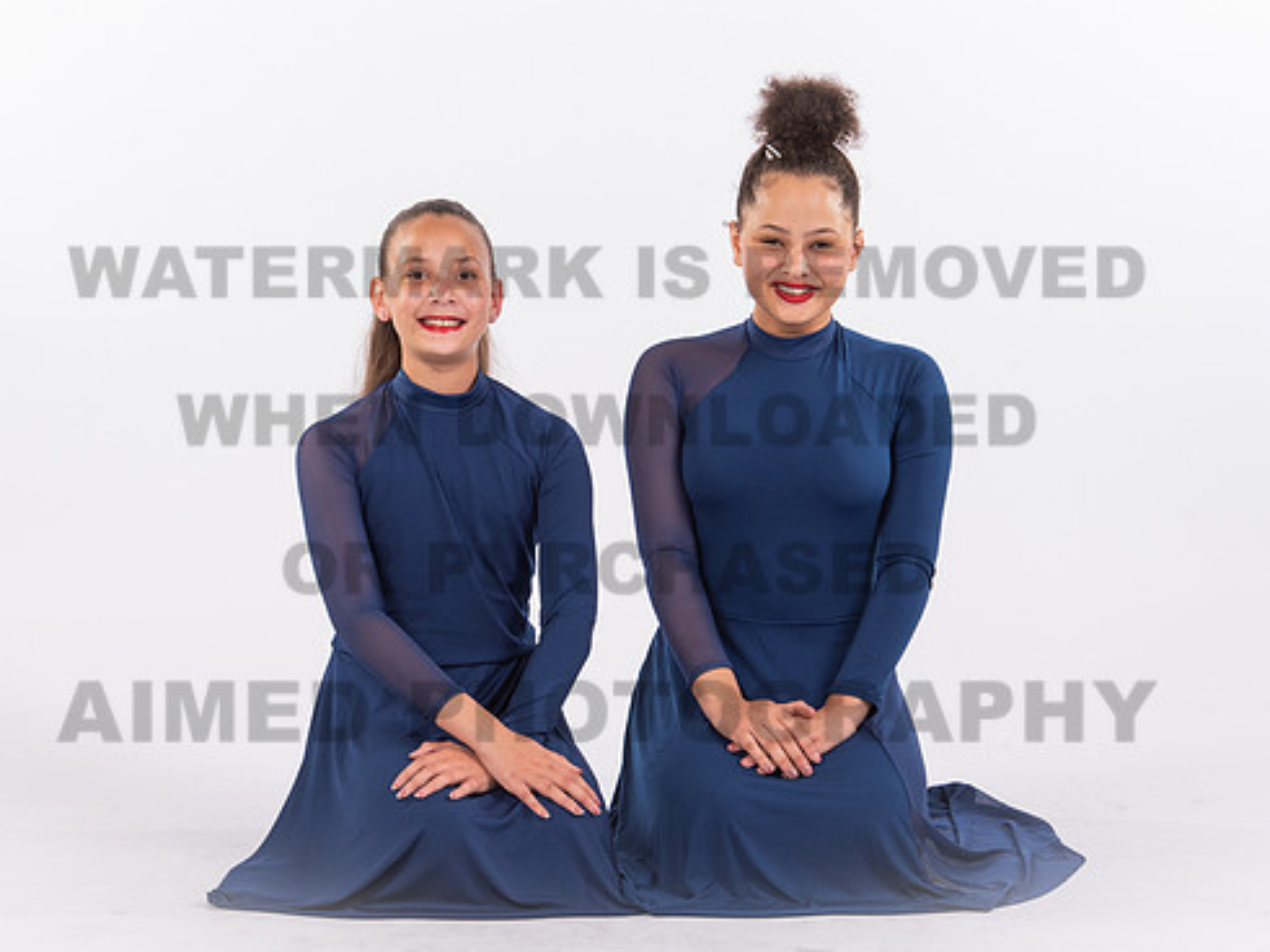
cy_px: 439
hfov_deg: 14.2
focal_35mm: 139
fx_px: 5098
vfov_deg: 10.7
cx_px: 608
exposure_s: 1/160
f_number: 11
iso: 320
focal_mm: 110
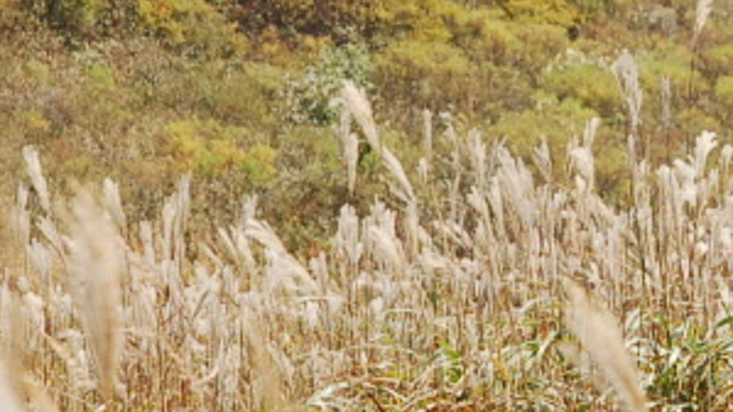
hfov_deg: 6.5
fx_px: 6471
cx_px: 792
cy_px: 1
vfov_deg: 3.6
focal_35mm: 333
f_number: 5.6
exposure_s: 1/500
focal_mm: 62
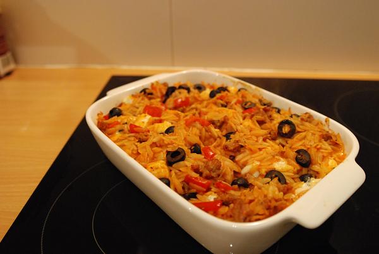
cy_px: 127
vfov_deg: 43.7
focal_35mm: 30
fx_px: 316
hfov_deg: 61.9
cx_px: 190
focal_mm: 20
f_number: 2.8
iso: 1600
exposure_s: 1/40
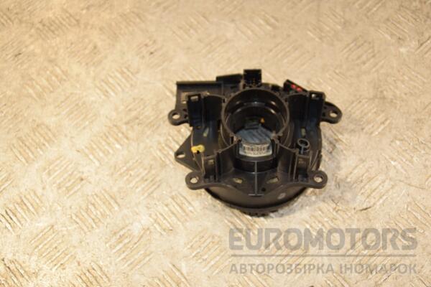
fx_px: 682
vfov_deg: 23.8
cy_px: 144
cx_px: 216
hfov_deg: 35.1
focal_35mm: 57
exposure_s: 1/160
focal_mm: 38
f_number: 5
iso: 800
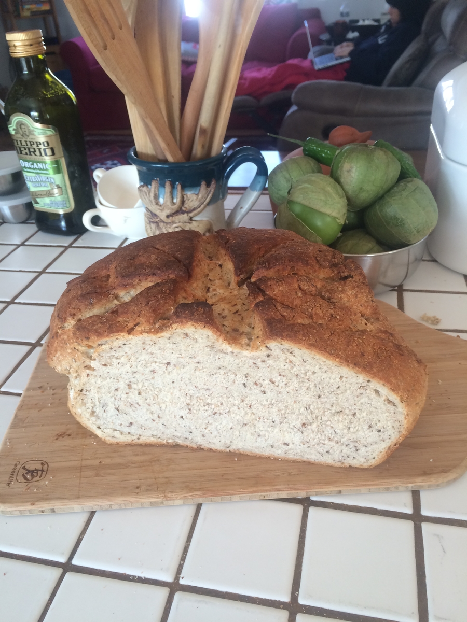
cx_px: 234
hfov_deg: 48.2
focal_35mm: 29
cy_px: 311
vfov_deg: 61.7
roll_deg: +2.2
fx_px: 522
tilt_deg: -33.2
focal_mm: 4.15
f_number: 2.2
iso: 40
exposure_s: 1/40
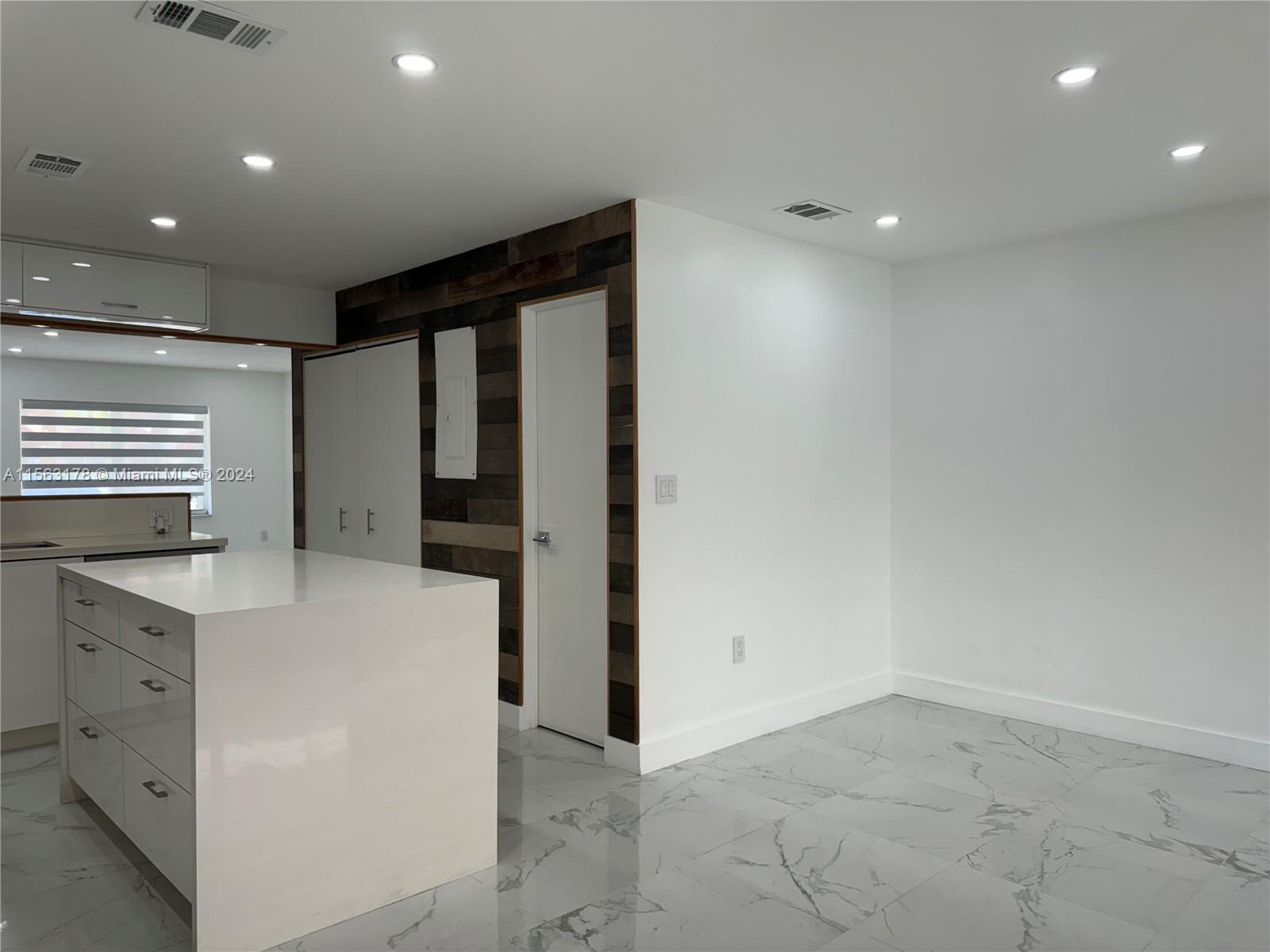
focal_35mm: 24
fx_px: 881
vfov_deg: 56.8
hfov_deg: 71.6
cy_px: 476
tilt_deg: -1.5
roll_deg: -0.1
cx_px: 635
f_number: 1.78
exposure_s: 1/222
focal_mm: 6.86
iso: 64
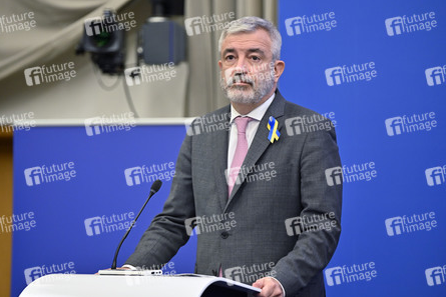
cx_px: 224
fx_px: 1884
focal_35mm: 152
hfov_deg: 13.5
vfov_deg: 9.0
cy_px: 149
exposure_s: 1/320
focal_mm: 150
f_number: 2.8
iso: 1600
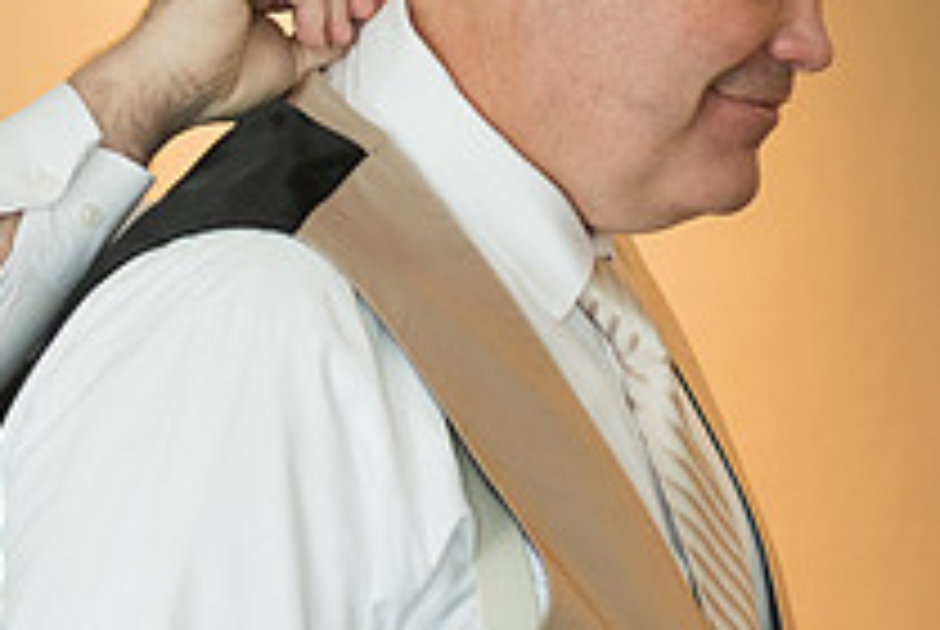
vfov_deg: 5.5
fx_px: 6485
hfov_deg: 8.3
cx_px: 280
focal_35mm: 248
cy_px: -145
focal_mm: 70
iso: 900
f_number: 2.8
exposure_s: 1/125
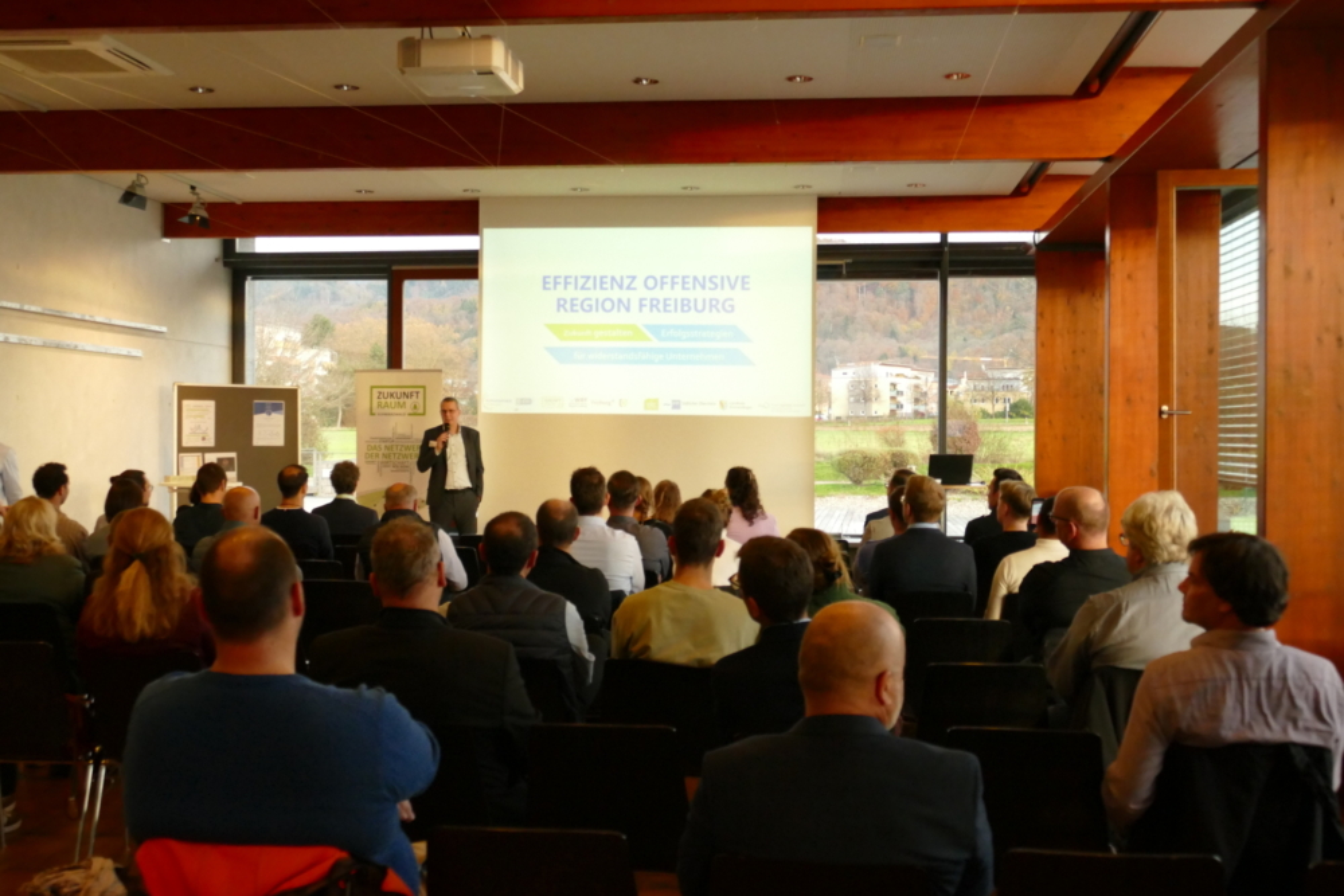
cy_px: 448
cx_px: 672
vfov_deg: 33.4
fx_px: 1493
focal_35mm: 40
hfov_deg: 48.5
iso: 1600
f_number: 3.1
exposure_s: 1/250
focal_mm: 14.5
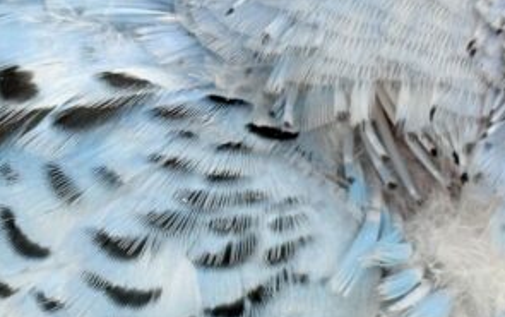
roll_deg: +0.5
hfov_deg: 9.2
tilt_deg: -12.6
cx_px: -127
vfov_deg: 5.9
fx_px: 3086
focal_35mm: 224
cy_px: 218
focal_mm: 5.96
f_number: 1.6
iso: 40
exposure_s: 1/50
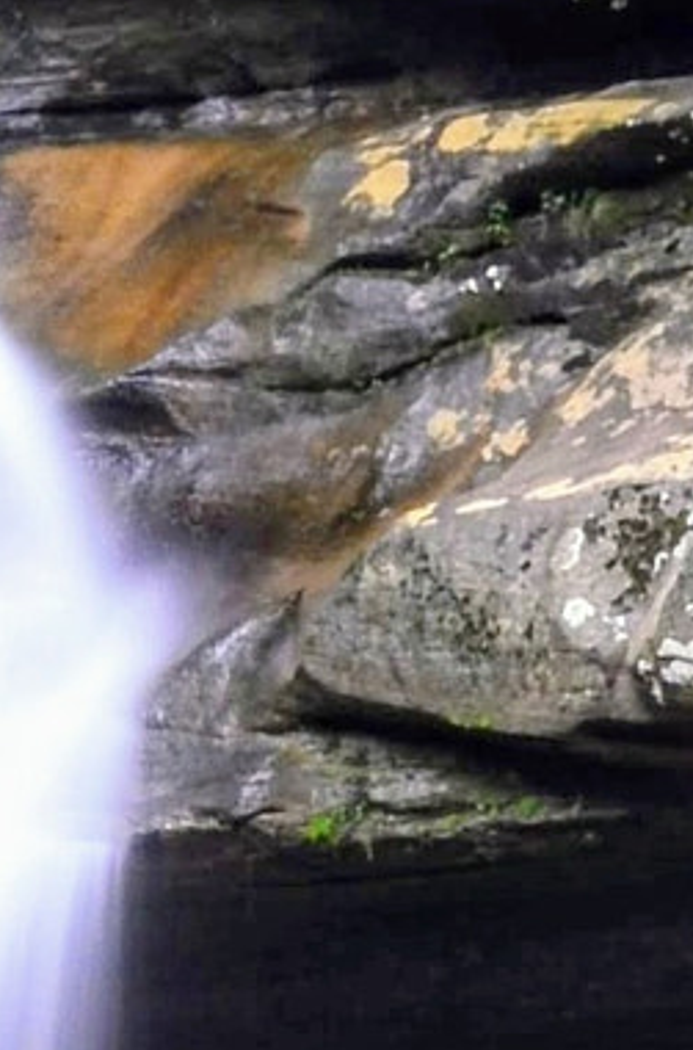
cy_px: 1299
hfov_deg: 5.2
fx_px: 7526
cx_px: -478
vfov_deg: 7.9
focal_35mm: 259
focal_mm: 32
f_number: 22
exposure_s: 30
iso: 100
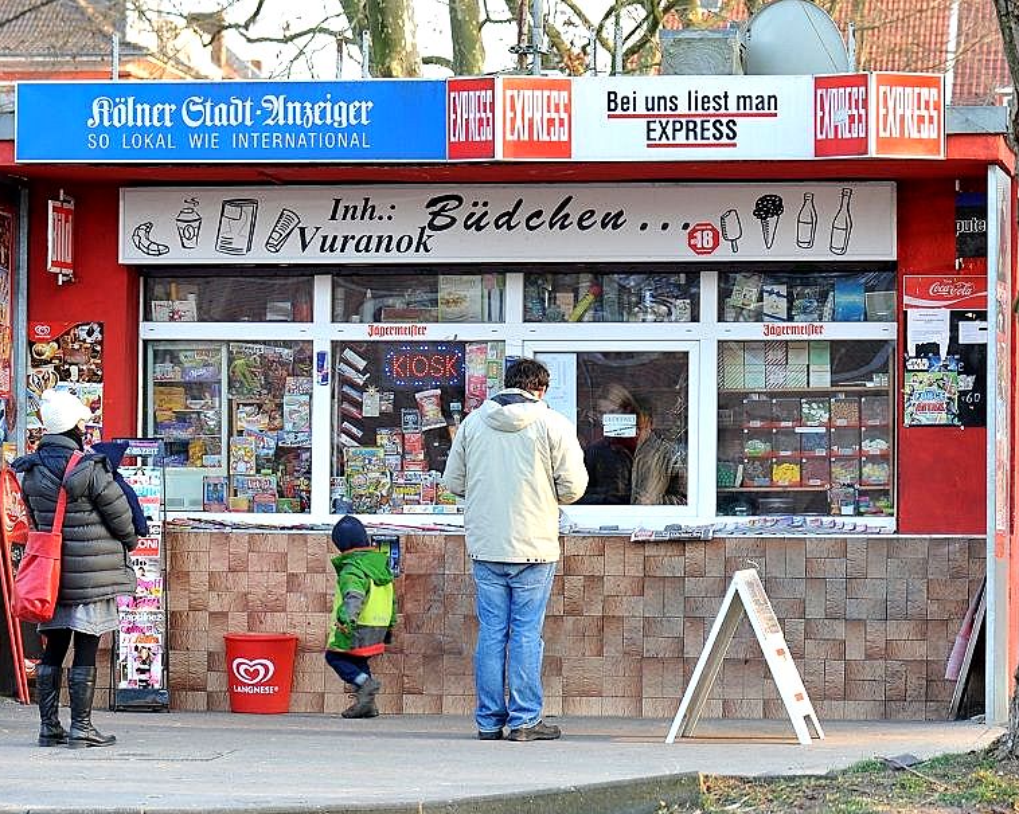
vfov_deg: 11.9
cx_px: 465
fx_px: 3920
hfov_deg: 14.8
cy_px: 381
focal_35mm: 130
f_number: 5.6
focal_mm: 105
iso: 400
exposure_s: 1/100
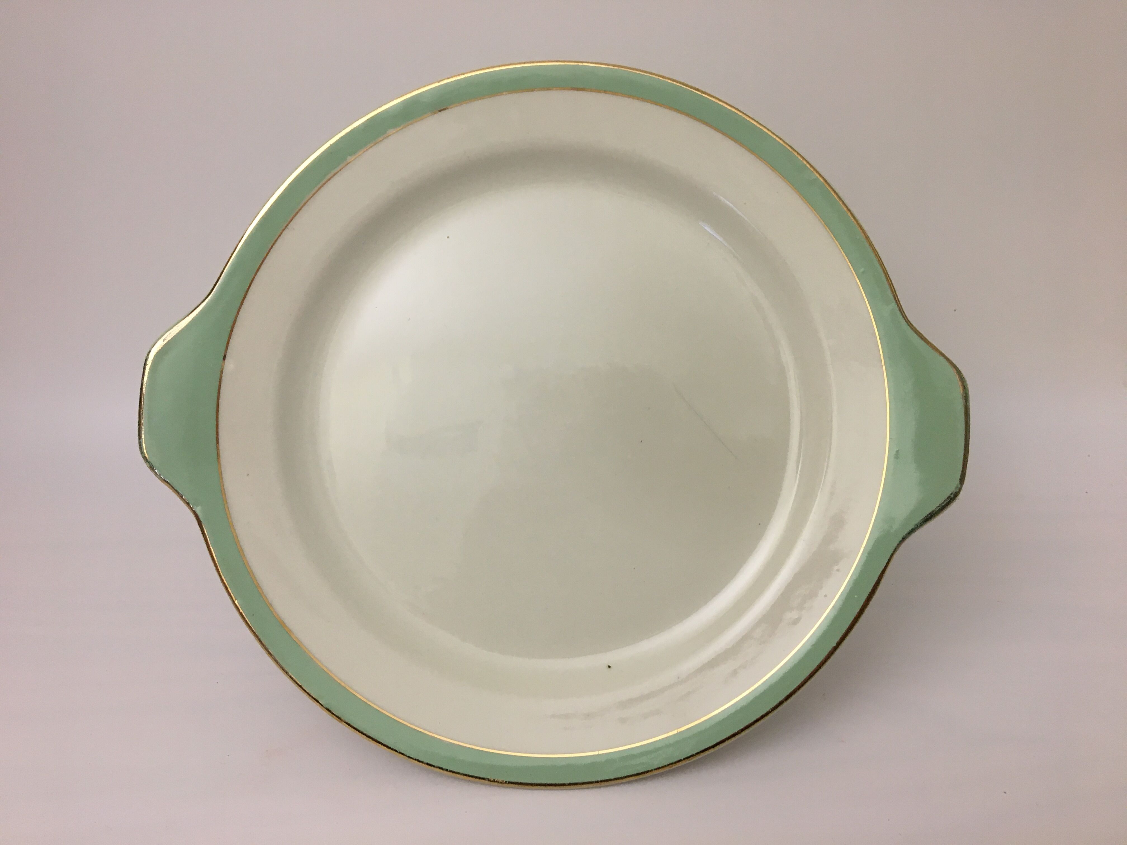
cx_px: 564
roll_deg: +1.6
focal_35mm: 29
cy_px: 422
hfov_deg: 61.7
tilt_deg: -22.4
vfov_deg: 48.2
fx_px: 944
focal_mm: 4.15
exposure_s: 1/33
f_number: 2.2
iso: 80
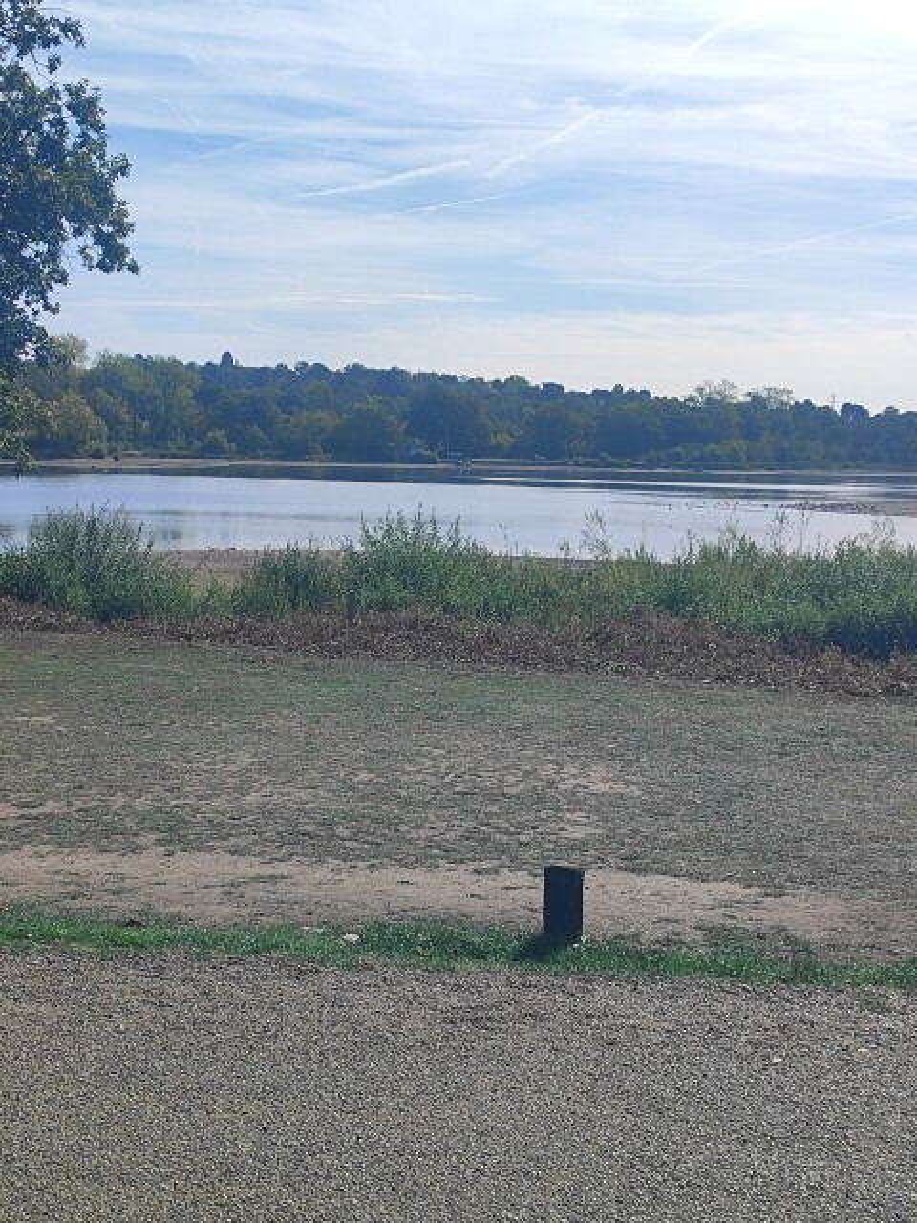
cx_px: 458
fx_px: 848
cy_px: 612
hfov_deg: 56.8
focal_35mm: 24
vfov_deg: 71.6
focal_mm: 5.89
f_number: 1.89
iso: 50
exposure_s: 1/1282
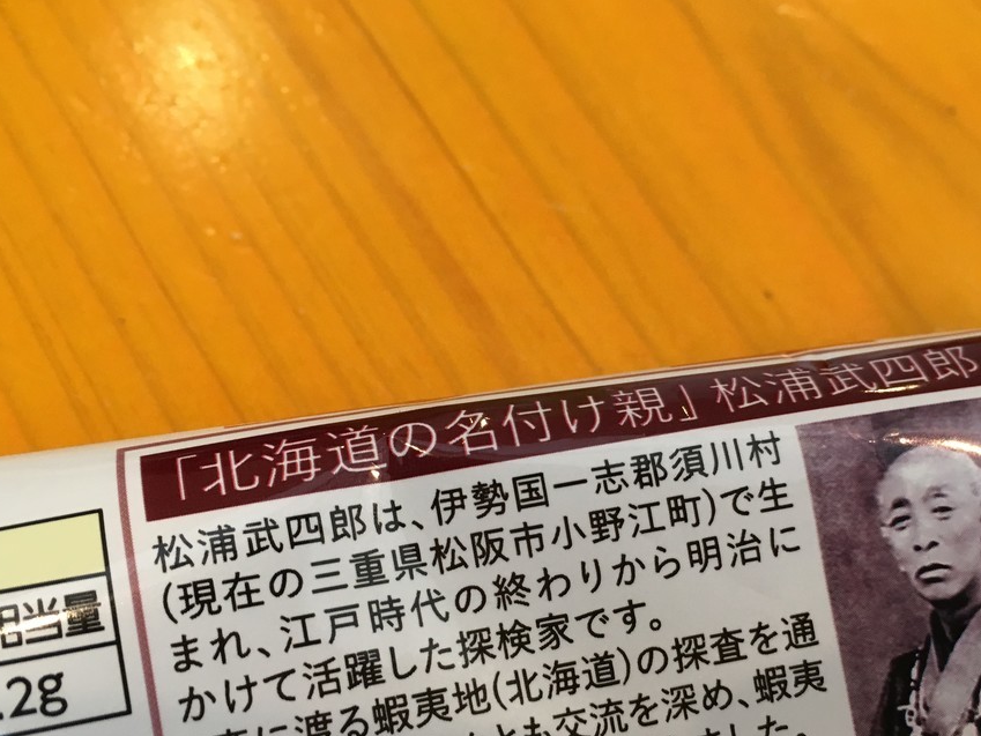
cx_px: 548
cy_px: 482
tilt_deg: -60.6
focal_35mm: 41
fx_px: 1162
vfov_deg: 34.9
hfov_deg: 45.7
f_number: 2.2
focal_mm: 4.15
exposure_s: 1/30
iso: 40
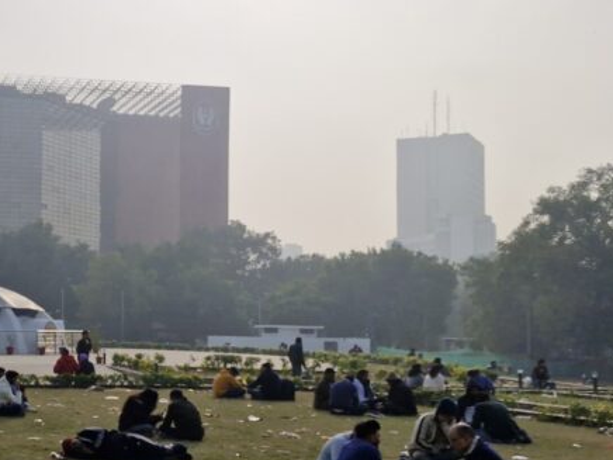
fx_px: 956
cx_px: 45
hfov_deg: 33.4
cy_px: 270
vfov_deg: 27.0
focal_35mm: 54
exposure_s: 1/5216
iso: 50
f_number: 1.8
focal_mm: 5.54
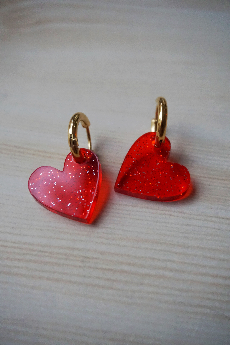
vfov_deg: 42.3
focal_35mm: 46
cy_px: 172
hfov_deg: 28.9
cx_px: 115
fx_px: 446
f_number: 5
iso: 2000
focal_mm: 31
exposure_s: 1/160
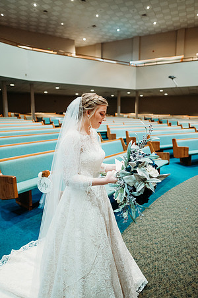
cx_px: 99
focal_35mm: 24
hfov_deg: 53.1
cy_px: 149
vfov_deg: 73.7
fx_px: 198
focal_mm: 24
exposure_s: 1/100
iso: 2000
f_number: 1.8
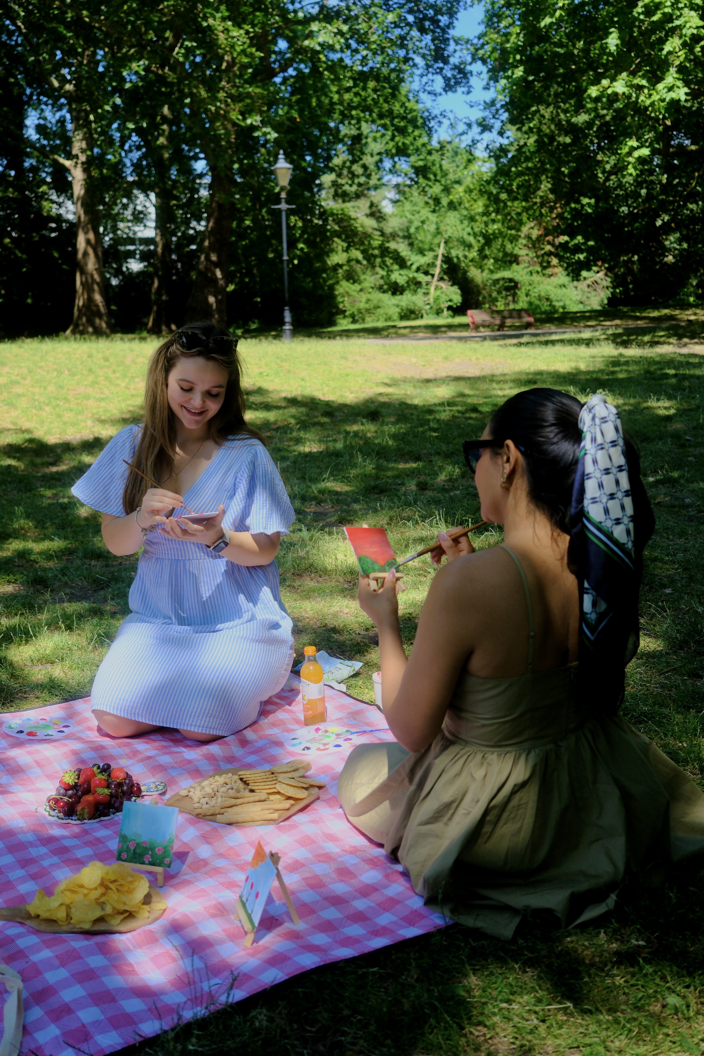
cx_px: 352
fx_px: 1027
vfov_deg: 54.4
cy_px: 528
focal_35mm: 35
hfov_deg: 37.9
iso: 500
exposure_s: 1/1800
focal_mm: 23
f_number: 2.8
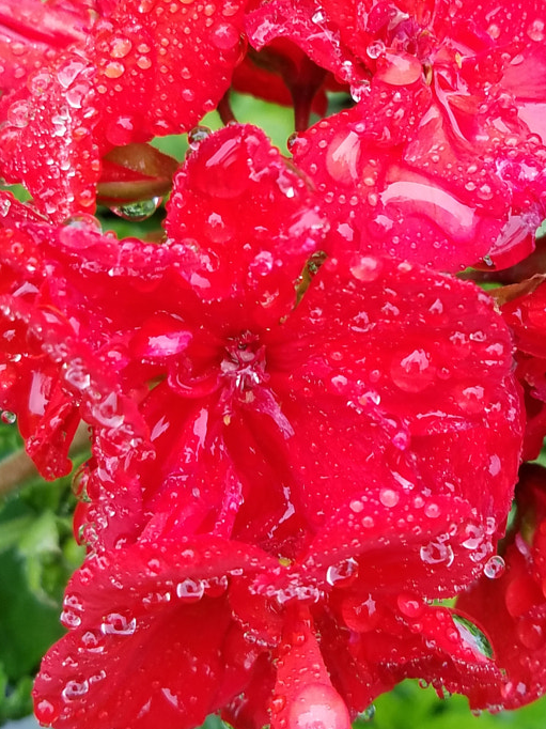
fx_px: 1284
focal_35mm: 61
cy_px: 189
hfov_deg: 23.9
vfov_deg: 31.2
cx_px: 365
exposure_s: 1/229
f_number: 1.7
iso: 50
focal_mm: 4.2
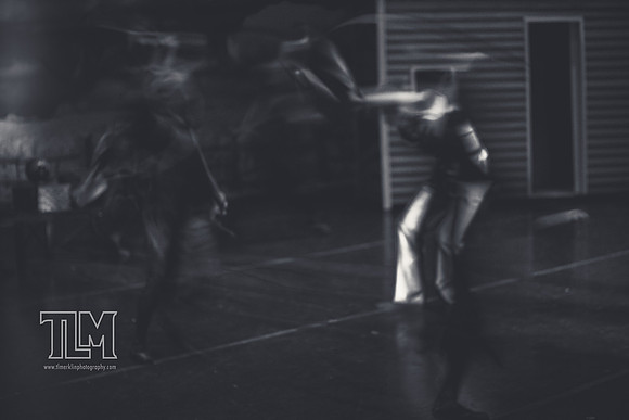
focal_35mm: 70
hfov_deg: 28.8
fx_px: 1223
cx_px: 314
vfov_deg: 19.5
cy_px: 210
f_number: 2.8
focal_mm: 70
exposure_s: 1/8
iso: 12800
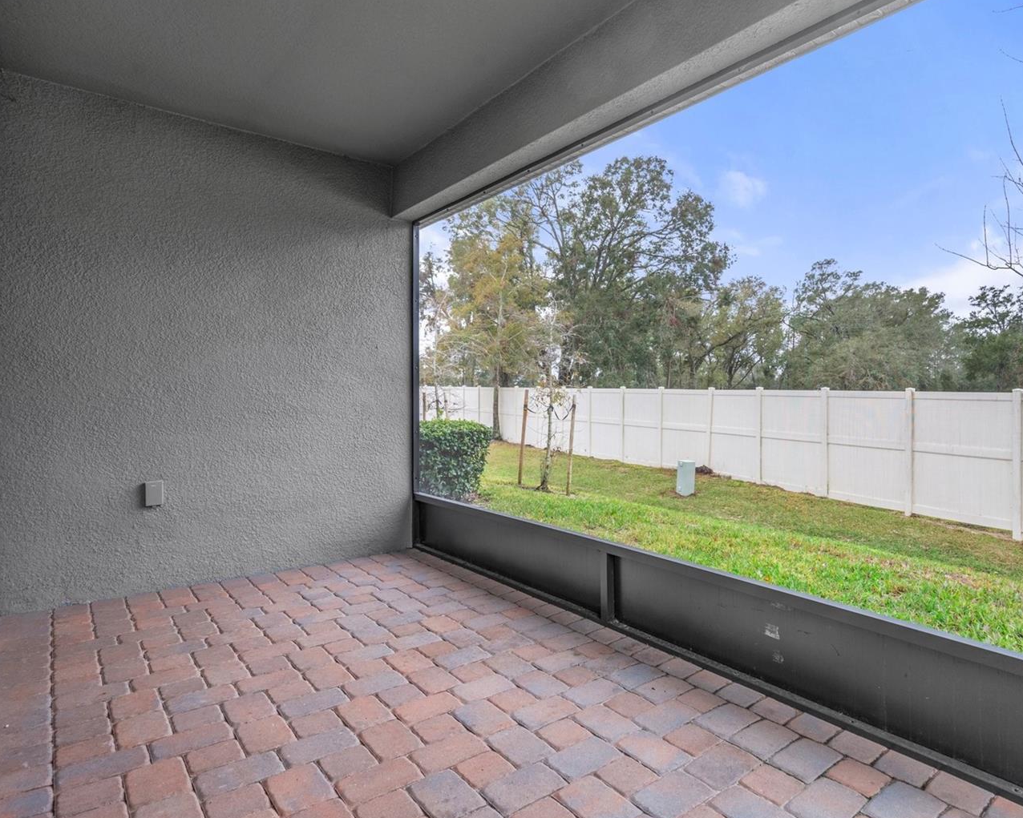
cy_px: 405
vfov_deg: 68.1
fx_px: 606
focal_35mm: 20
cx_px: 599
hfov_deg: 79.7
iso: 320
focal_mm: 17
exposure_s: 1/60
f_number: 8
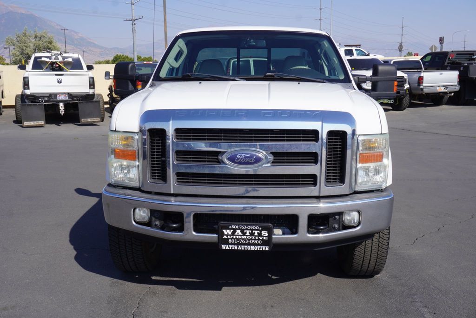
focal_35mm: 36
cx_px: 238
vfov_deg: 36.9
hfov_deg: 53.1
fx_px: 476
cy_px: 159
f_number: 11
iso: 100
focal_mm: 24
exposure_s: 1/160
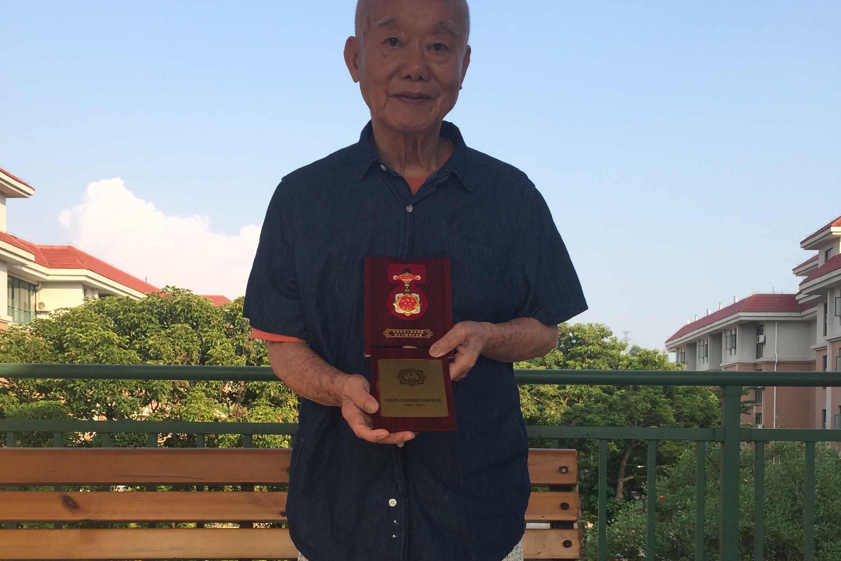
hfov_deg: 47.4
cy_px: 445
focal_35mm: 41
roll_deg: -0.4
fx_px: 958
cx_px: 423
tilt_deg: -1.6
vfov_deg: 31.8
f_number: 2.2
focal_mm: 4.15
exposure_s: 1/719
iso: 32
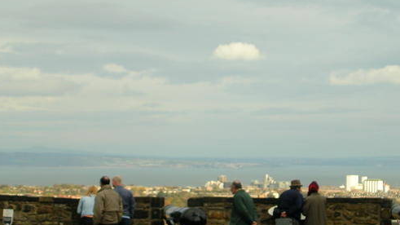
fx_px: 1220
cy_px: 152
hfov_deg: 18.6
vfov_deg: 10.5
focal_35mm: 115
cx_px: 231
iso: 50
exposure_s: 1/335
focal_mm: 12.3
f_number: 4
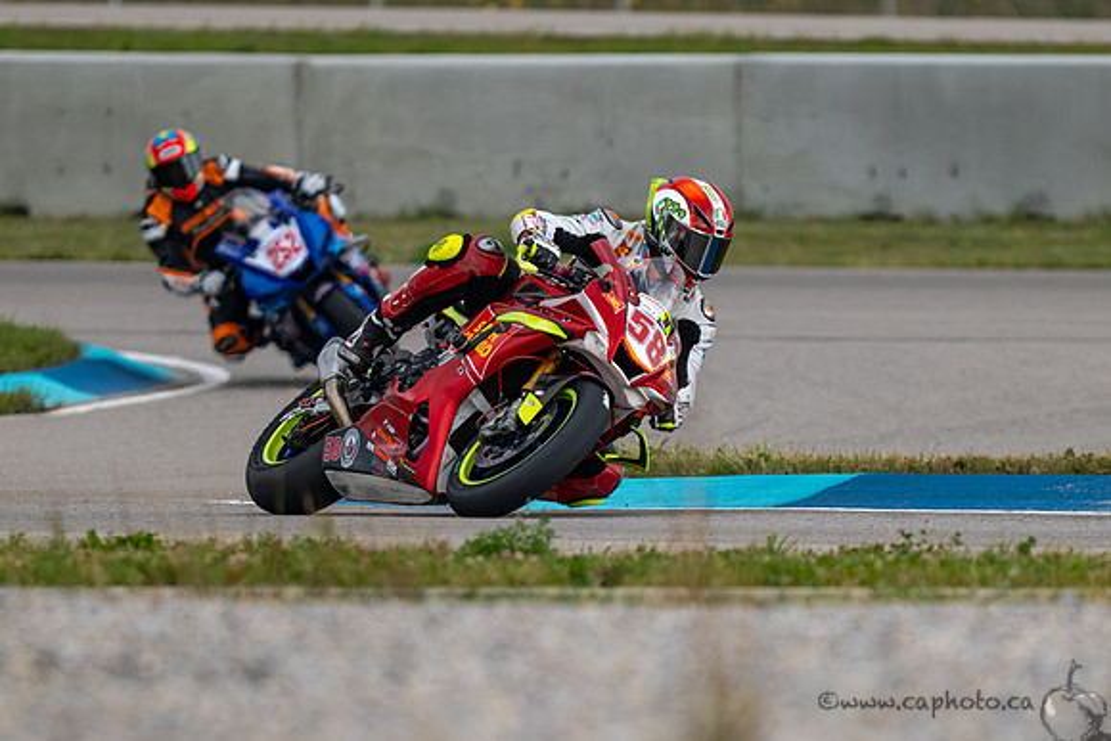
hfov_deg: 2.0
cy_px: 538
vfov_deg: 1.3
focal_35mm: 1030
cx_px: 606
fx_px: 31798
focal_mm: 600
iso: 800
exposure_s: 1/1250
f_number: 6.3
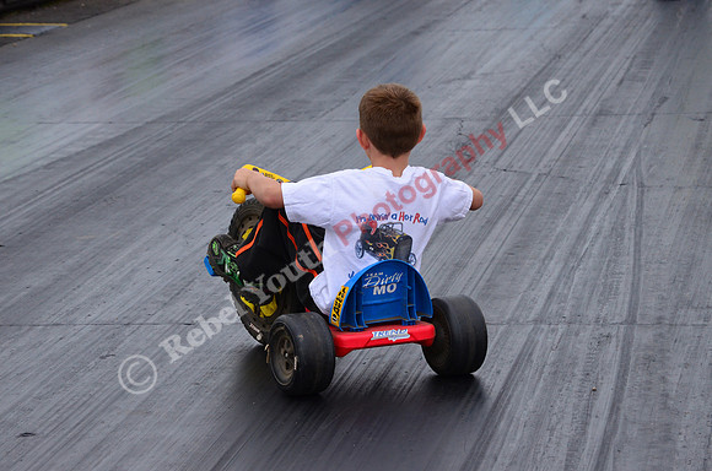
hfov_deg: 13.4
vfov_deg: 8.9
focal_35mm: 153
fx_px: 3019
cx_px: 356
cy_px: 236
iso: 1000
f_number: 10
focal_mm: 102
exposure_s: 1/1600
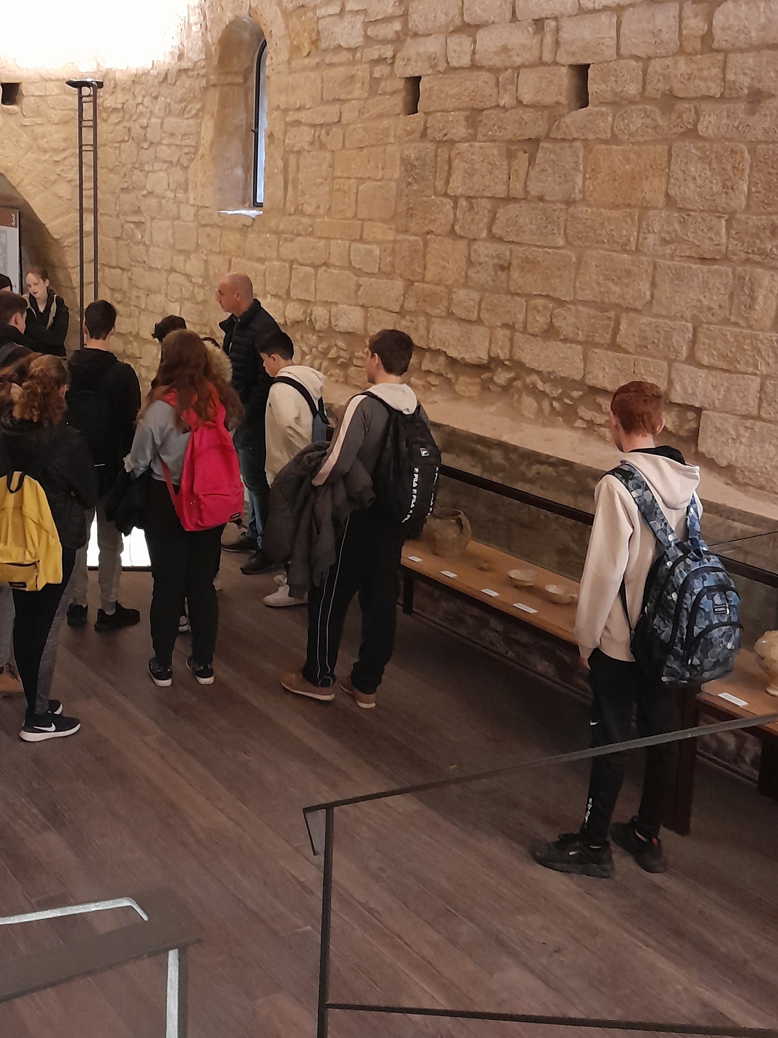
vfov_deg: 44.4
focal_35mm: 42
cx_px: 182
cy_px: 381
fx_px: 1259
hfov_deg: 33.6
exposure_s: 1/25
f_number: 1.8
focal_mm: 4
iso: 640
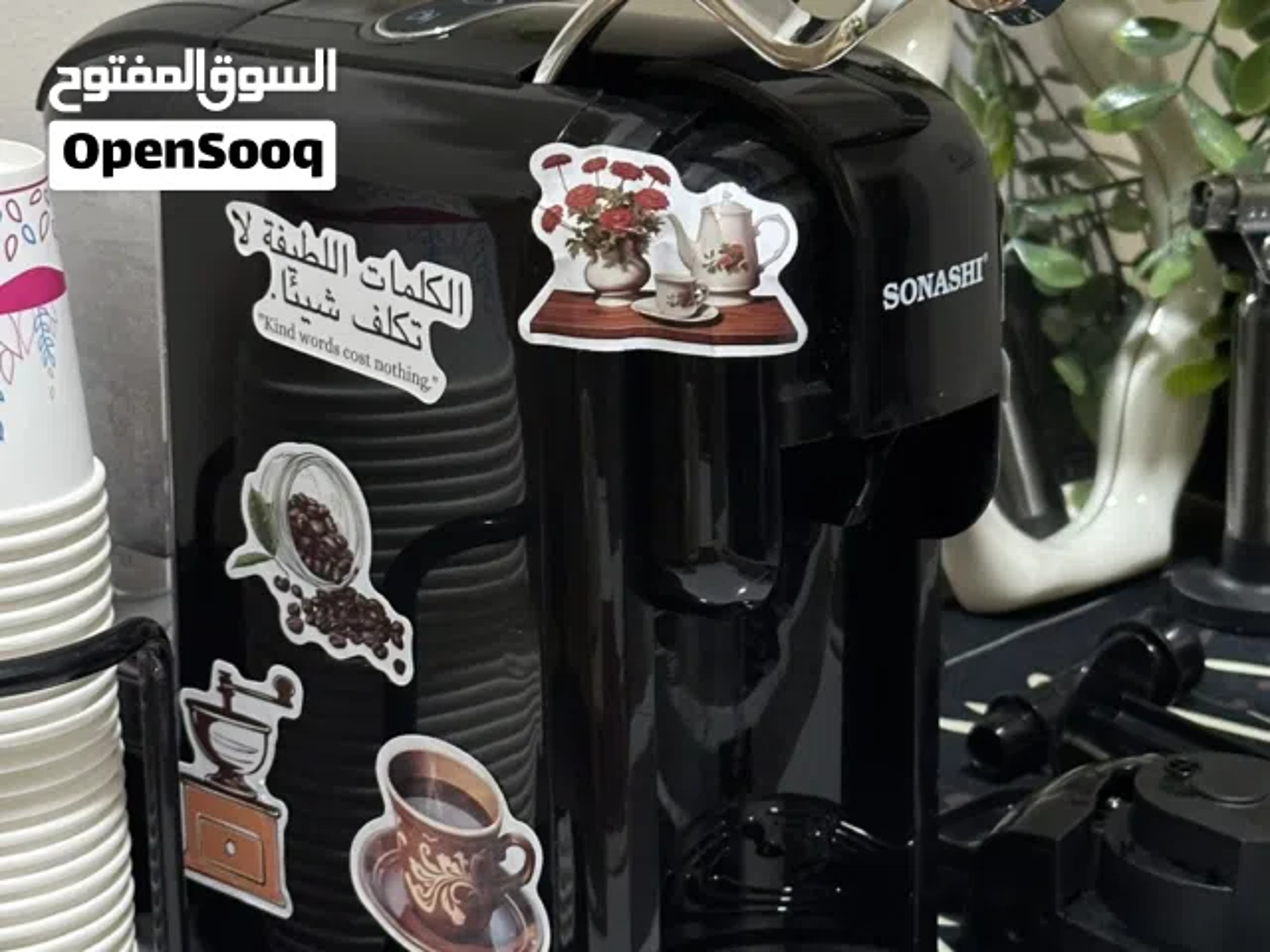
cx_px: 635
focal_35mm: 48
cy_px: 476
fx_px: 1761
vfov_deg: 30.3
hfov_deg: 39.7
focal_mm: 6.86
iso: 320
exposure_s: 1/33
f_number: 1.78
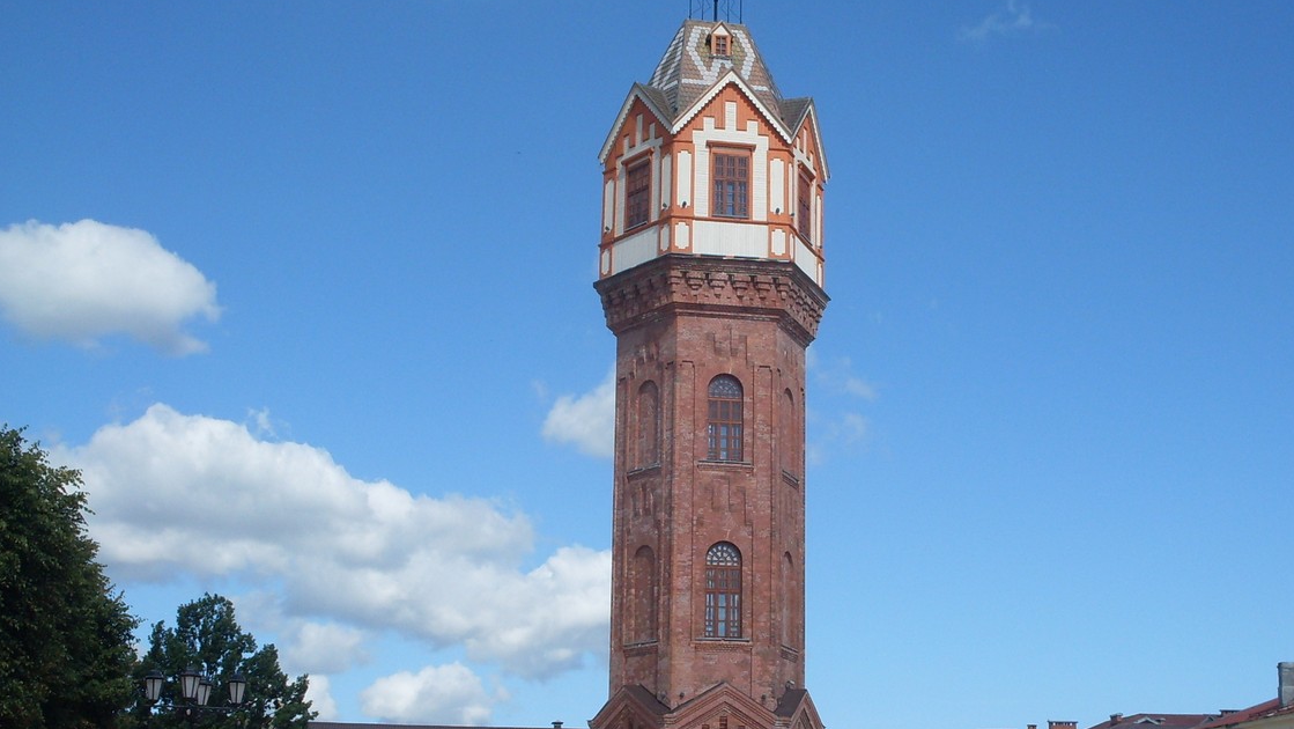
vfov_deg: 22.5
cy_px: 500
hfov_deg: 39.1
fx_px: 1819
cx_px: 736
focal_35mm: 53
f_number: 8.4
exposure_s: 1/250
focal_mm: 6.3
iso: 80
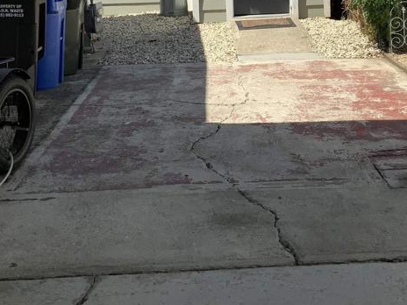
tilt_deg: -6.3
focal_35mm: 64
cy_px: 2
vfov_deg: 22.1
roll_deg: +2.9
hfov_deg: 30.1
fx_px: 752
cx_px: 271
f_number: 1.8
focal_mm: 3
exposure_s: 1/1786
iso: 16
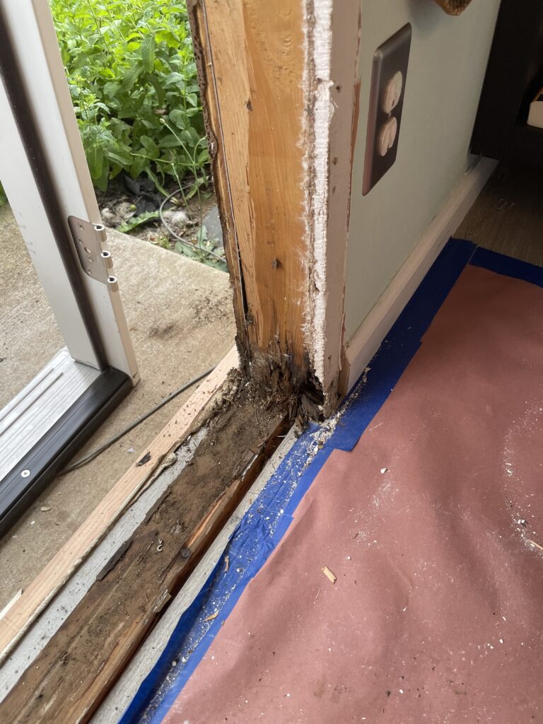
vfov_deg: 67.3
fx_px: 544
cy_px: 362
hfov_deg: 53.1
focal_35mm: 26
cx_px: 272
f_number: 1.6
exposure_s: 1/121
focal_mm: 4.2
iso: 125
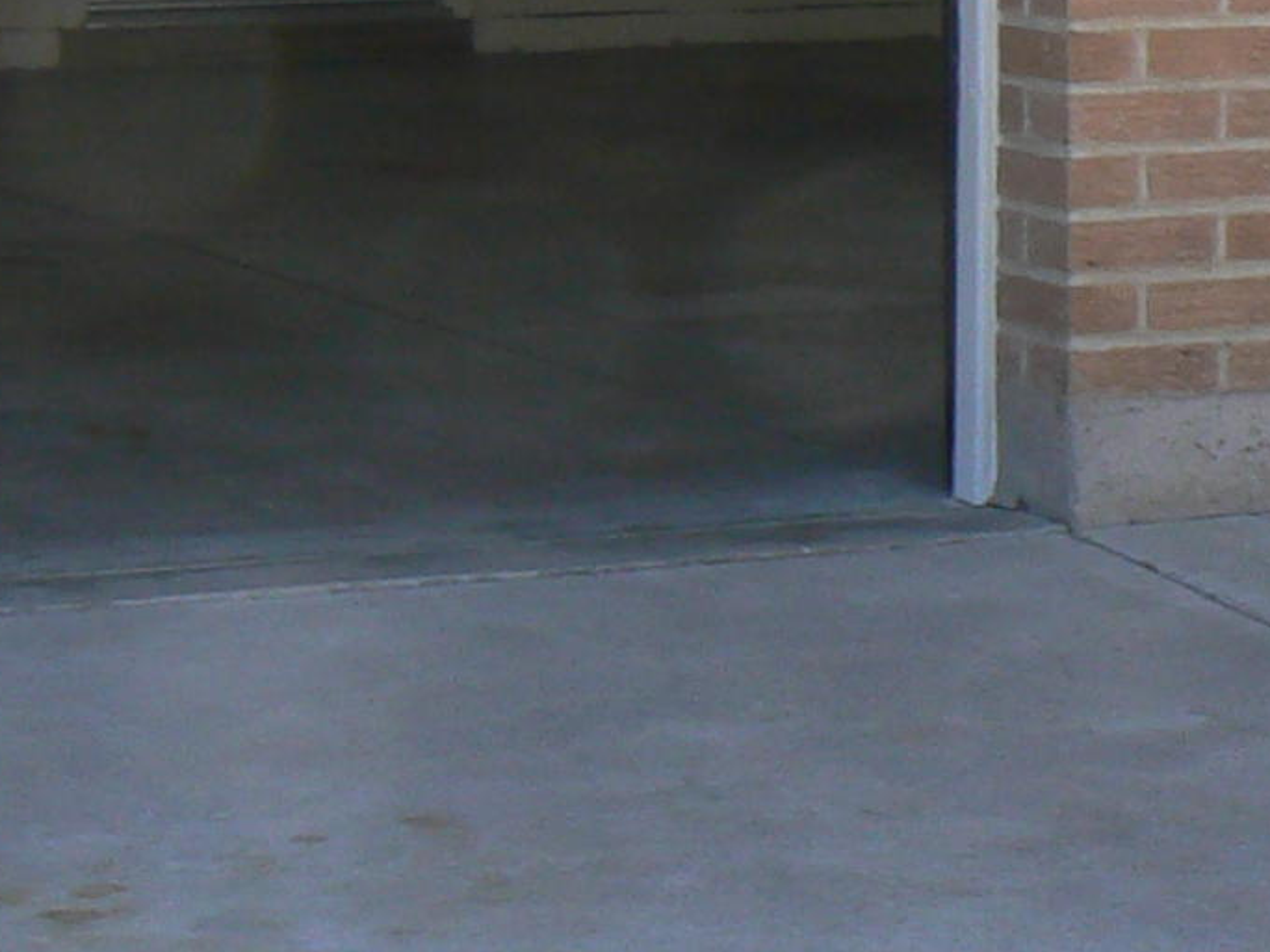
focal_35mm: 158
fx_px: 5797
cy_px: 147
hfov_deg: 12.3
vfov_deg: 9.4
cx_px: 1302
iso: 80
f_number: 5.6
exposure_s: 1/125
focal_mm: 6
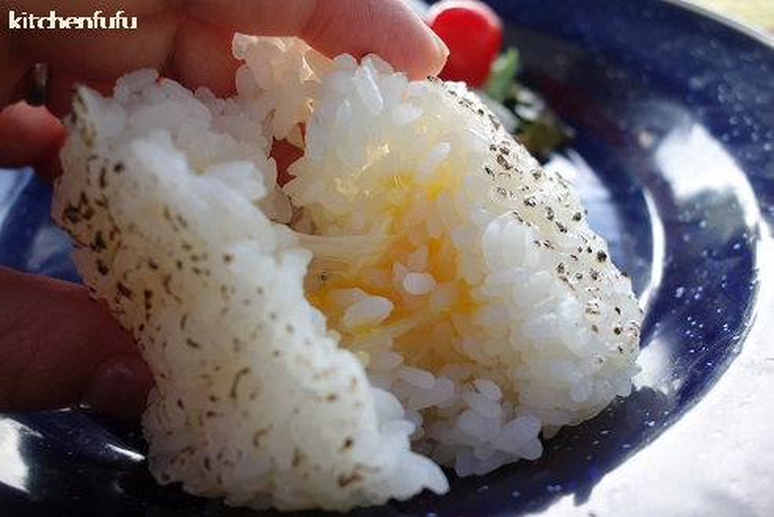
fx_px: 602
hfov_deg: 65.5
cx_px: 387
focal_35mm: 28
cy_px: 258
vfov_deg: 46.4
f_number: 2.8
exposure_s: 1/100
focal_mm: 10.4
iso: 125
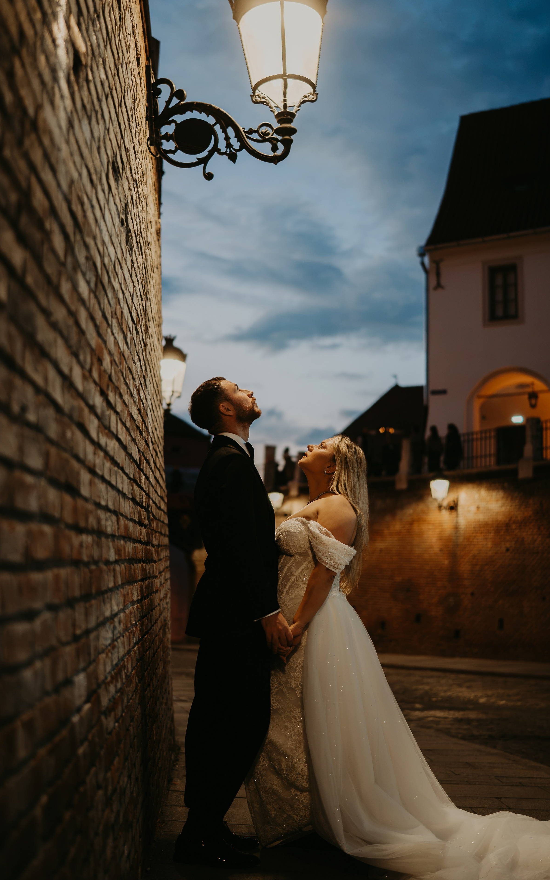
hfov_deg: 35.3
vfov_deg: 54.0
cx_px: 294
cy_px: 439
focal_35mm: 36
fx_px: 863
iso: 1000
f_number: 1.4
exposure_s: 1/800
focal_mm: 35
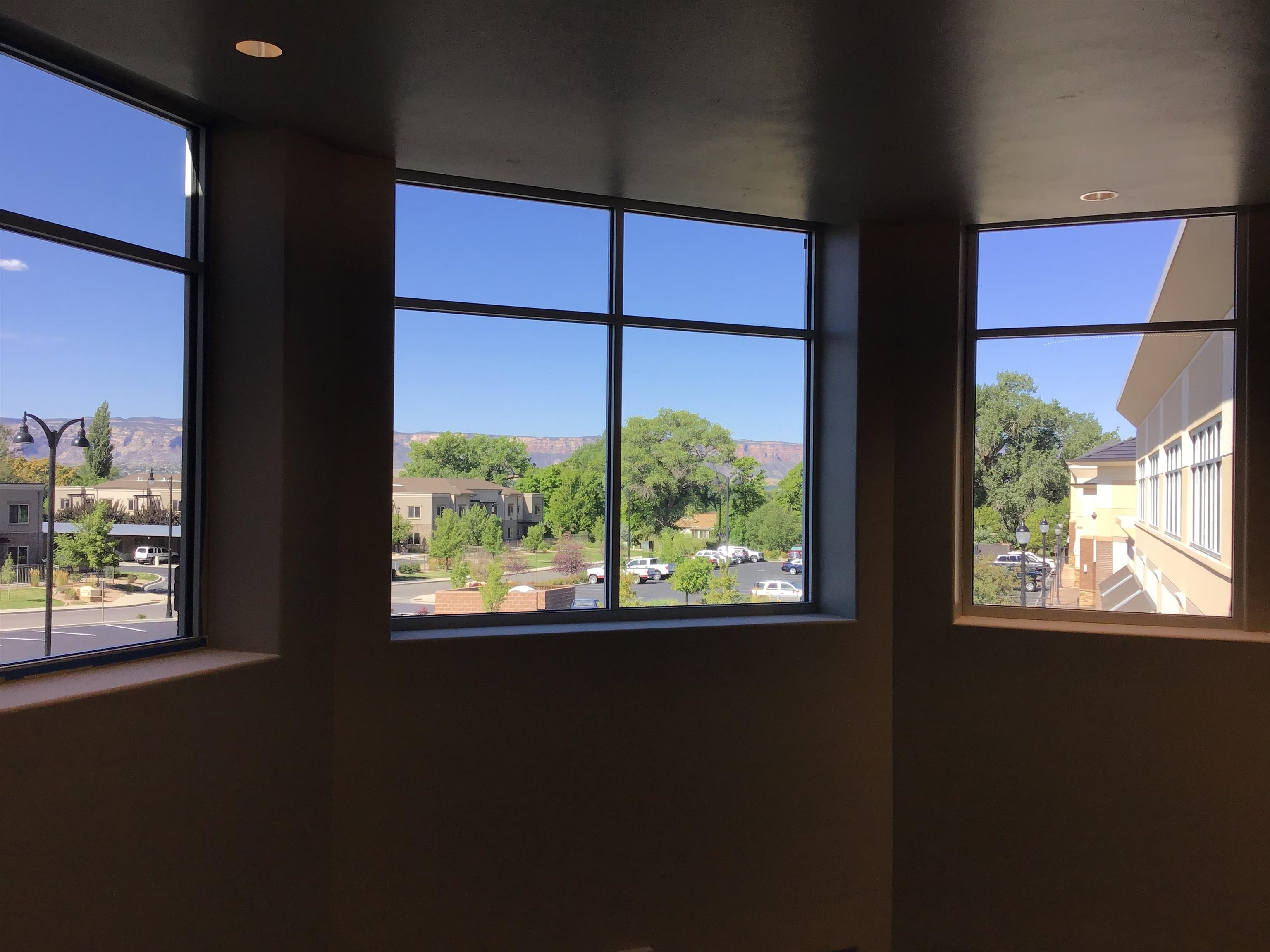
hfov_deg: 58.4
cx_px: 635
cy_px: 476
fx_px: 1137
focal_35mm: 31
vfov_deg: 45.4
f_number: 2.4
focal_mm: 3.3
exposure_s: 1/240
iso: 25
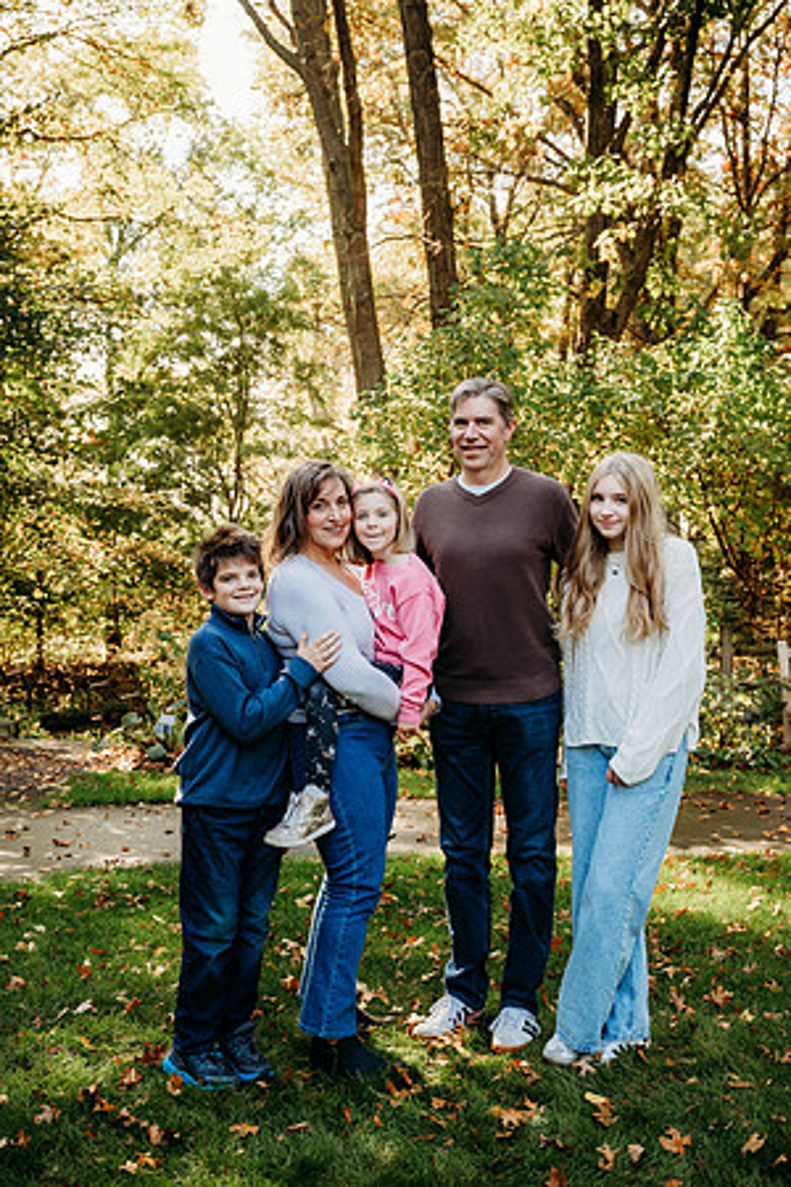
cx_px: 396
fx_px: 1351
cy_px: 594
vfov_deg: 47.4
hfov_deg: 32.6
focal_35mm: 41
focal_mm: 41
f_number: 5
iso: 400
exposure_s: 1/250
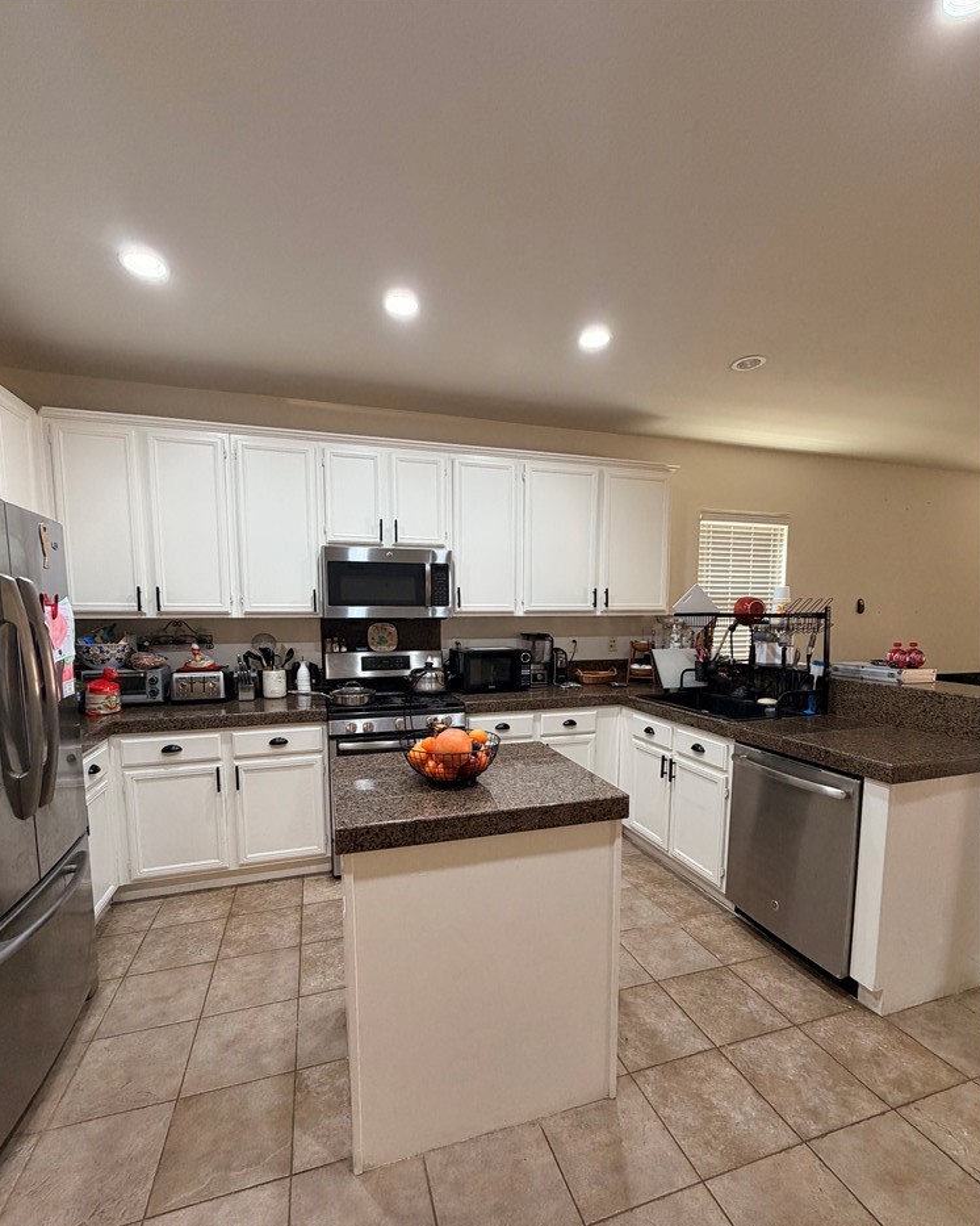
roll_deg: +0.5
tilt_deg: -5.9
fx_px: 544
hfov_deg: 84.0
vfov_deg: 96.6
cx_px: 482
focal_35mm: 15
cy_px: 668
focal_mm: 2.22
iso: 200
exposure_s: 1/60
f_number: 2.2
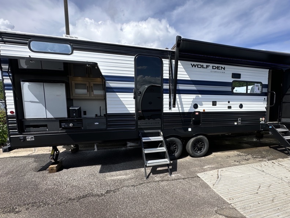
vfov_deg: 71.2
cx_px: 164
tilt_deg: -5.0
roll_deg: +1.4
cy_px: 125
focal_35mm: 18
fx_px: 151
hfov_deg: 87.3
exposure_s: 1/1182
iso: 40
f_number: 2.2
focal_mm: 2.22
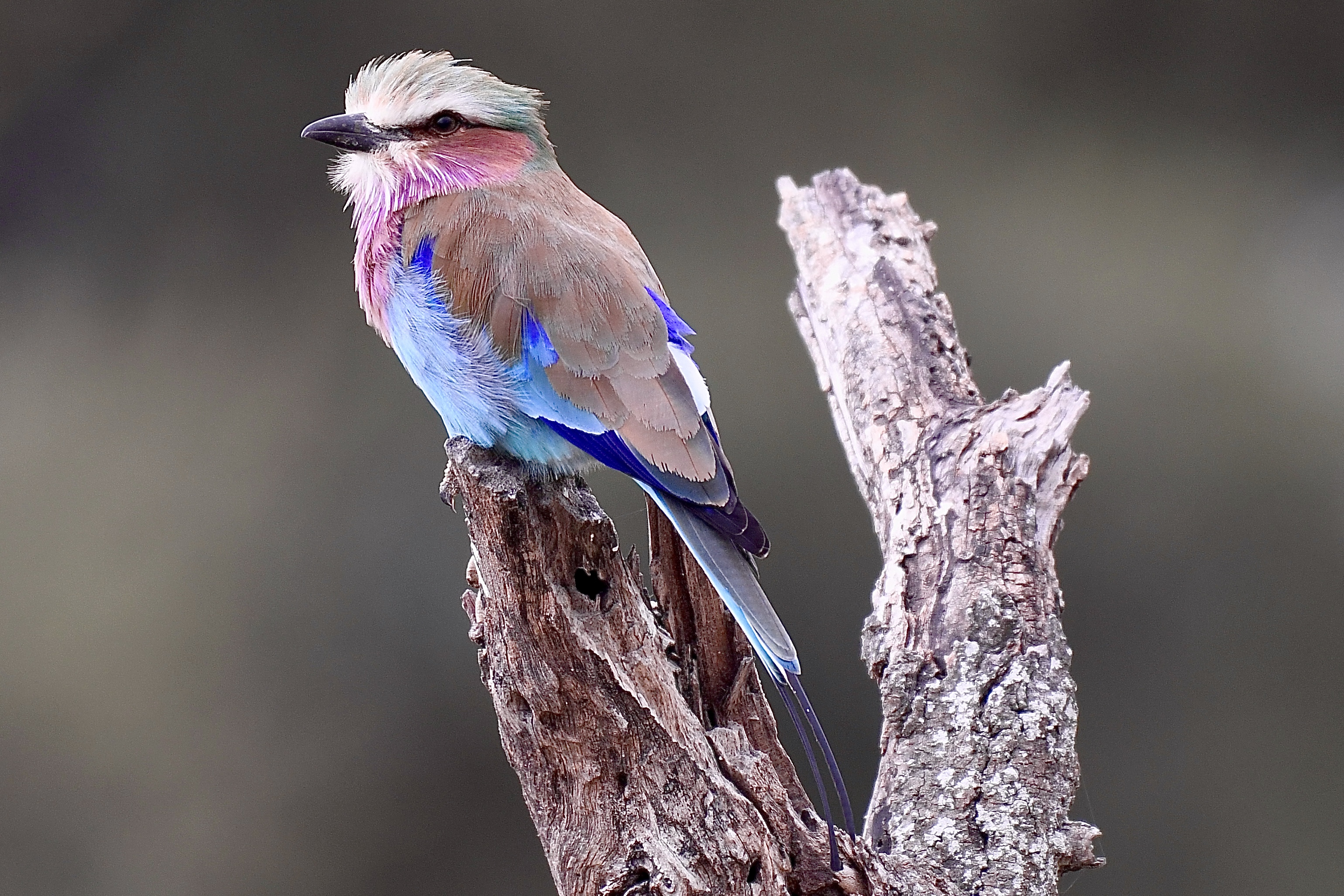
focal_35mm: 750
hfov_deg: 2.7
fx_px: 27999
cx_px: 672
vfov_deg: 1.8
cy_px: 448
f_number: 5.6
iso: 640
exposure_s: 1/800
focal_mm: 500
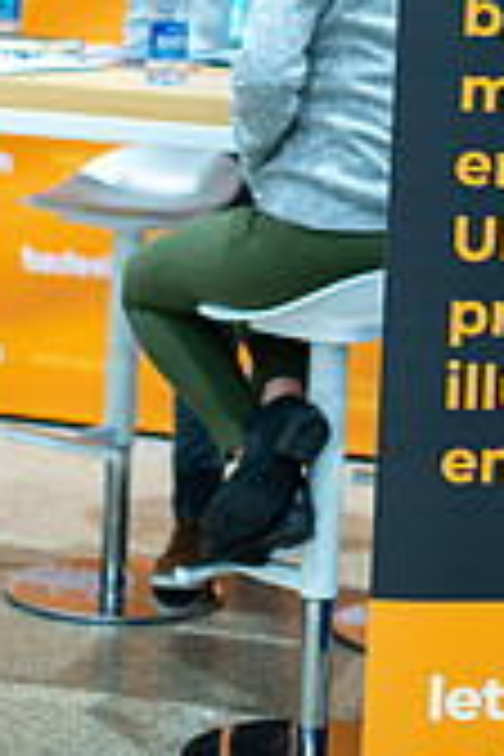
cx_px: 472
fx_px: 2814
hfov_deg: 10.2
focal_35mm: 134
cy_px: -126
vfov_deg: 14.8
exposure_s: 1/200
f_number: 2
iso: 800
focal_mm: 50
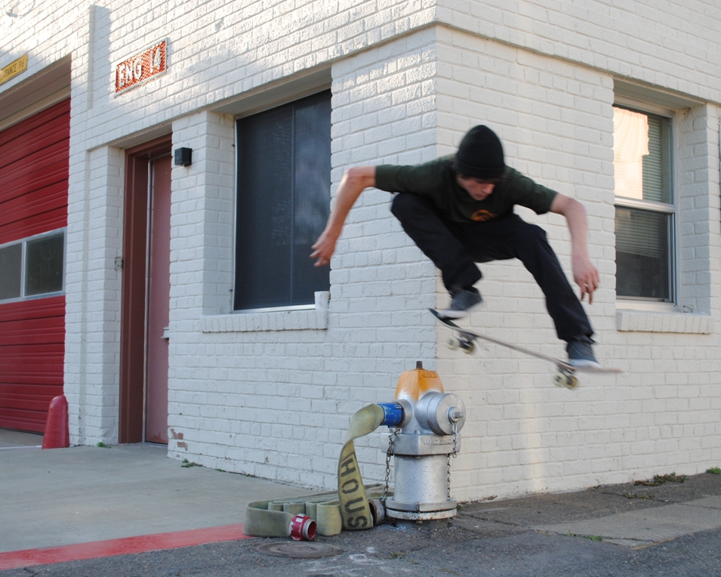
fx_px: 1024
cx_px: 382
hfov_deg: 38.8
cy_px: 285
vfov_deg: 31.5
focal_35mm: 48
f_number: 5
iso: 200
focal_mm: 28
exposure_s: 1/200
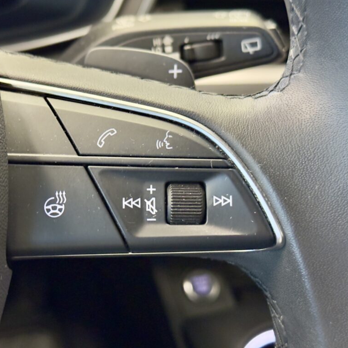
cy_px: 174
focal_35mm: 57
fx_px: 648
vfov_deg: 30.0
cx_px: 134
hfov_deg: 29.9
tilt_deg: -31.4
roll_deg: -2.4
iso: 500
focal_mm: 6.76
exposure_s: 1/33
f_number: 1.78
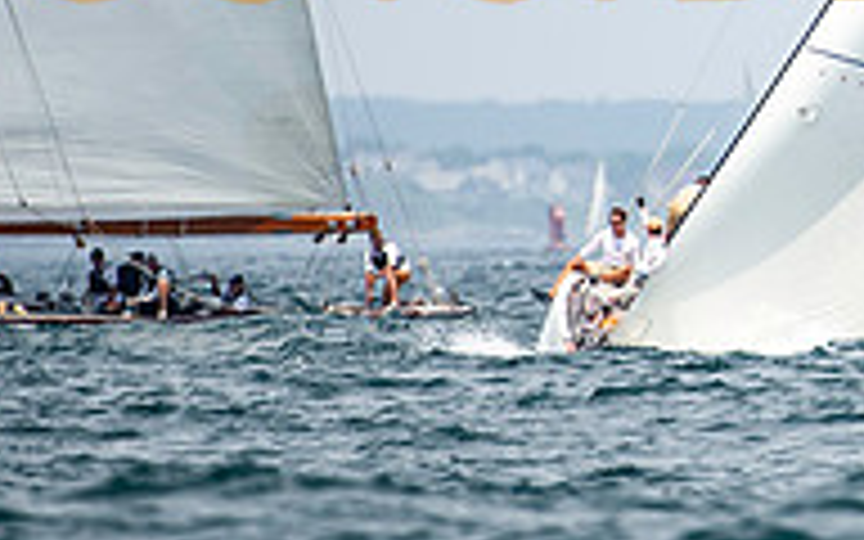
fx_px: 28986
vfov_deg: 1.1
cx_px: 986
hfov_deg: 1.7
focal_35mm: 1231
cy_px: -90
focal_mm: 400
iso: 400
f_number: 5
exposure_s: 1/3200
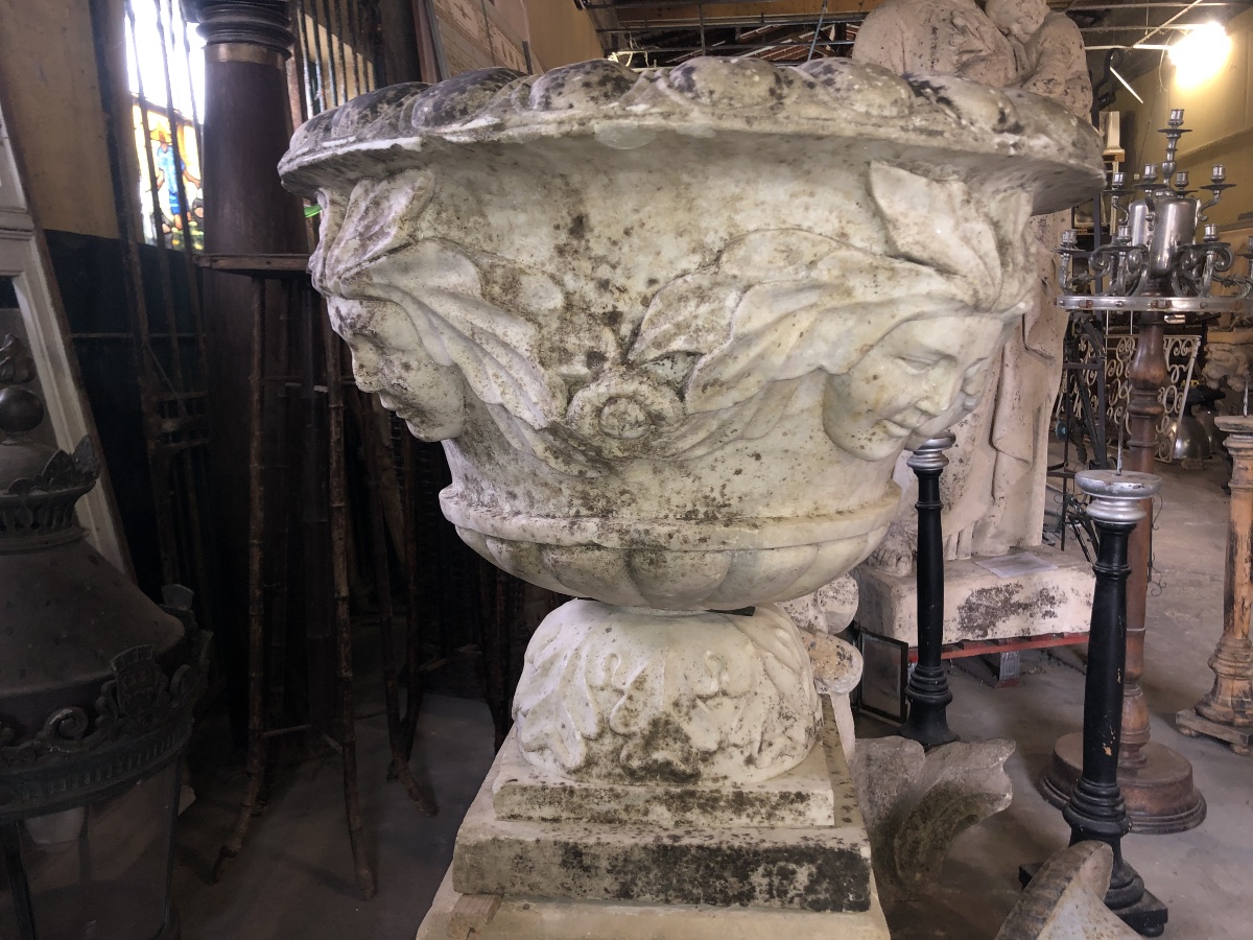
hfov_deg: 63.4
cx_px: 626
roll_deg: +1.5
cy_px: 470
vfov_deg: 49.7
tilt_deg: -6.3
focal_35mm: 28
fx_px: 1014
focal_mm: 4
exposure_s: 1/6
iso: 50
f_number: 1.8
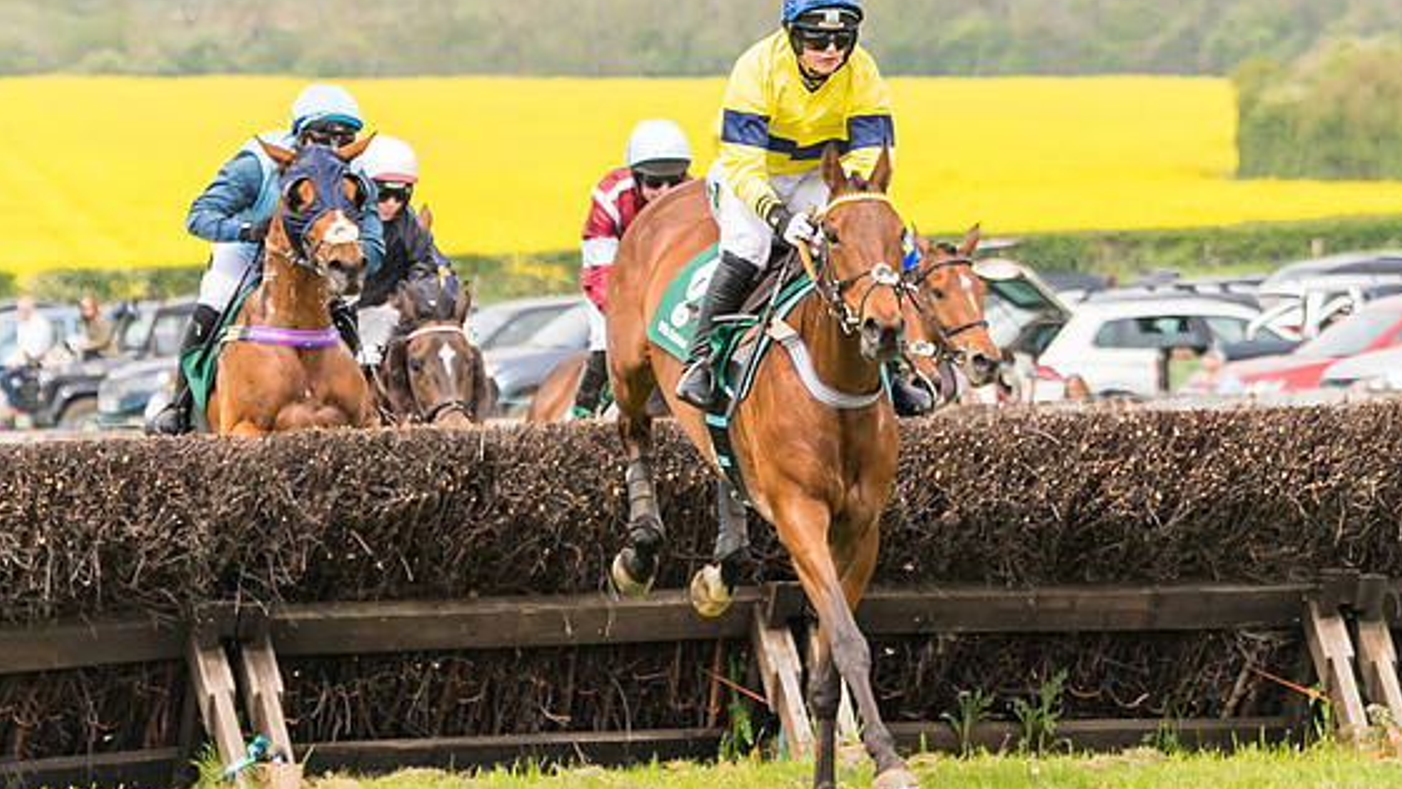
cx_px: 804
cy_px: 269
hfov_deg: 5.5
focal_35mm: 391
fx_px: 14536
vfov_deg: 3.1
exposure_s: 1/2000
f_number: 4
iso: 400
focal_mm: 110
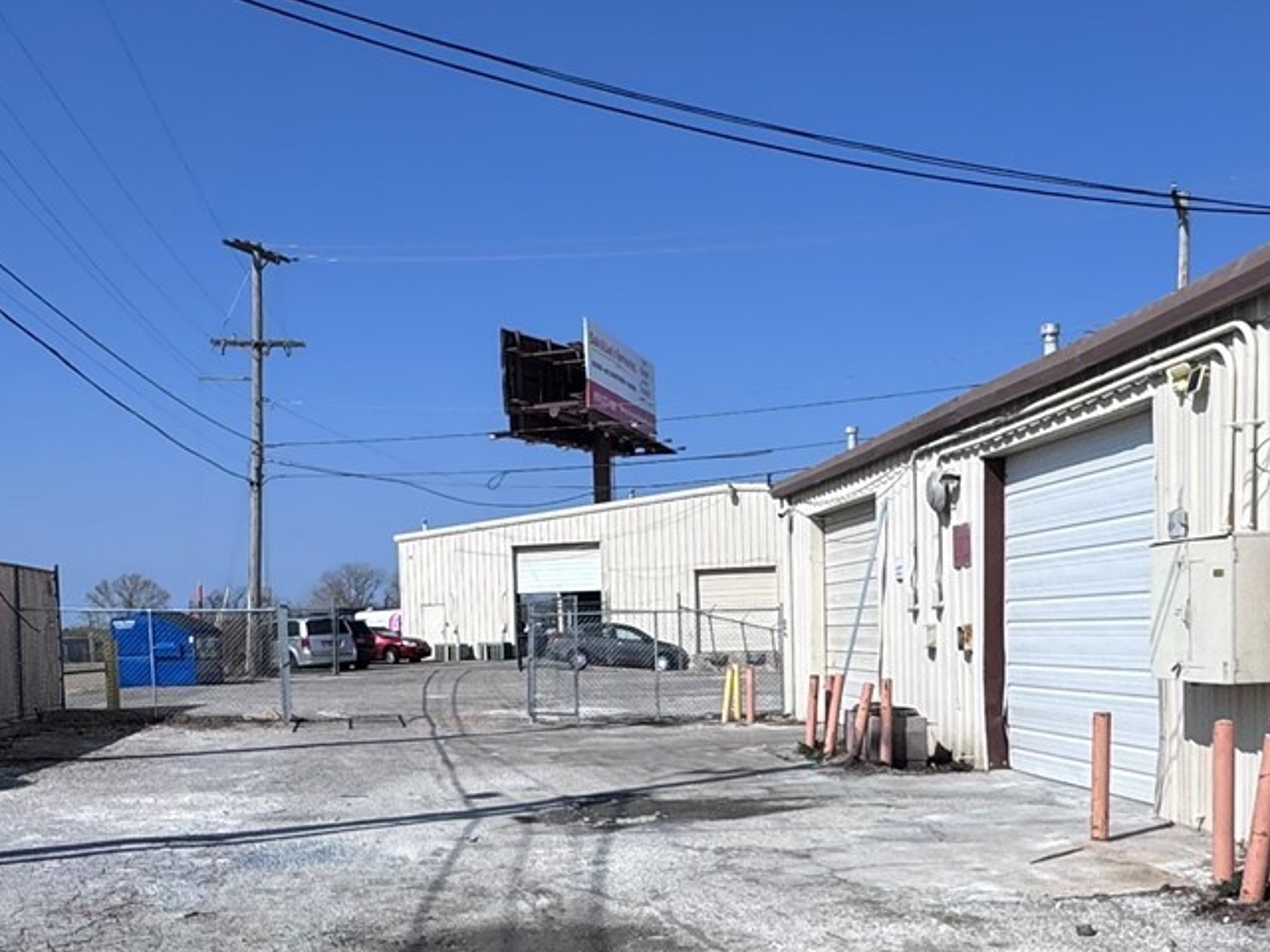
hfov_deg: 44.8
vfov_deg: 33.5
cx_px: 611
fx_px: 1541
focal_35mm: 42
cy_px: 744
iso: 32
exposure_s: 1/3906
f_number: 2.2
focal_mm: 2.22
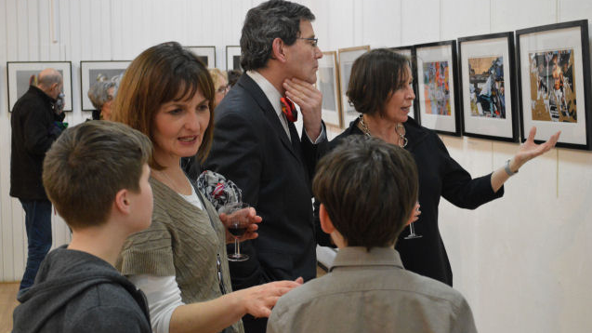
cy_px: 147
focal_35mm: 60
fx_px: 942
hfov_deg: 34.9
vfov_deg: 20.0
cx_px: 296
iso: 3200
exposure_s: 1/80
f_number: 5
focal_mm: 38
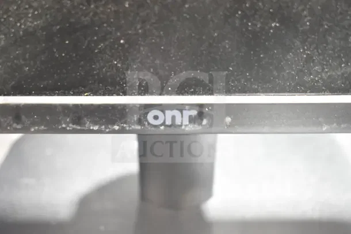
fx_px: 556
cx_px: 176
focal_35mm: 57
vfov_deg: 23.8
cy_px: 117
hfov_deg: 35.0
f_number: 4.8
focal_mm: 38
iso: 11400
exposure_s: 1/60
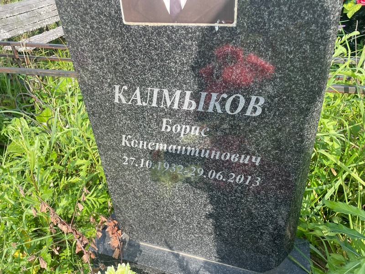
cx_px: 182
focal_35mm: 26
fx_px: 274
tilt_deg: -35.4
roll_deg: +6.3
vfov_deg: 53.1
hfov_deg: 67.3
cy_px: 137
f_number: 1.6
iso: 32
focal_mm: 4.2
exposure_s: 1/1024
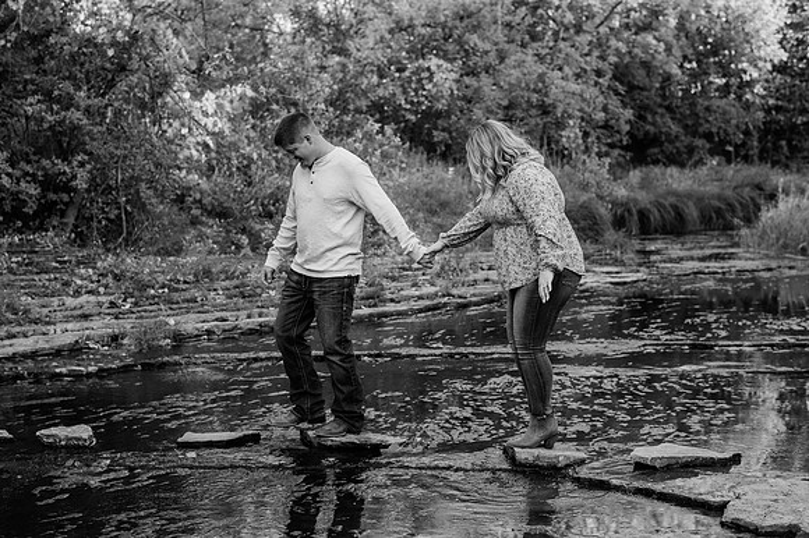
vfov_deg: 23.4
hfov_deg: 34.5
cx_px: 404
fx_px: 1303
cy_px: 269
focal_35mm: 58
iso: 250
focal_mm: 58
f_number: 3.5
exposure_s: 1/400
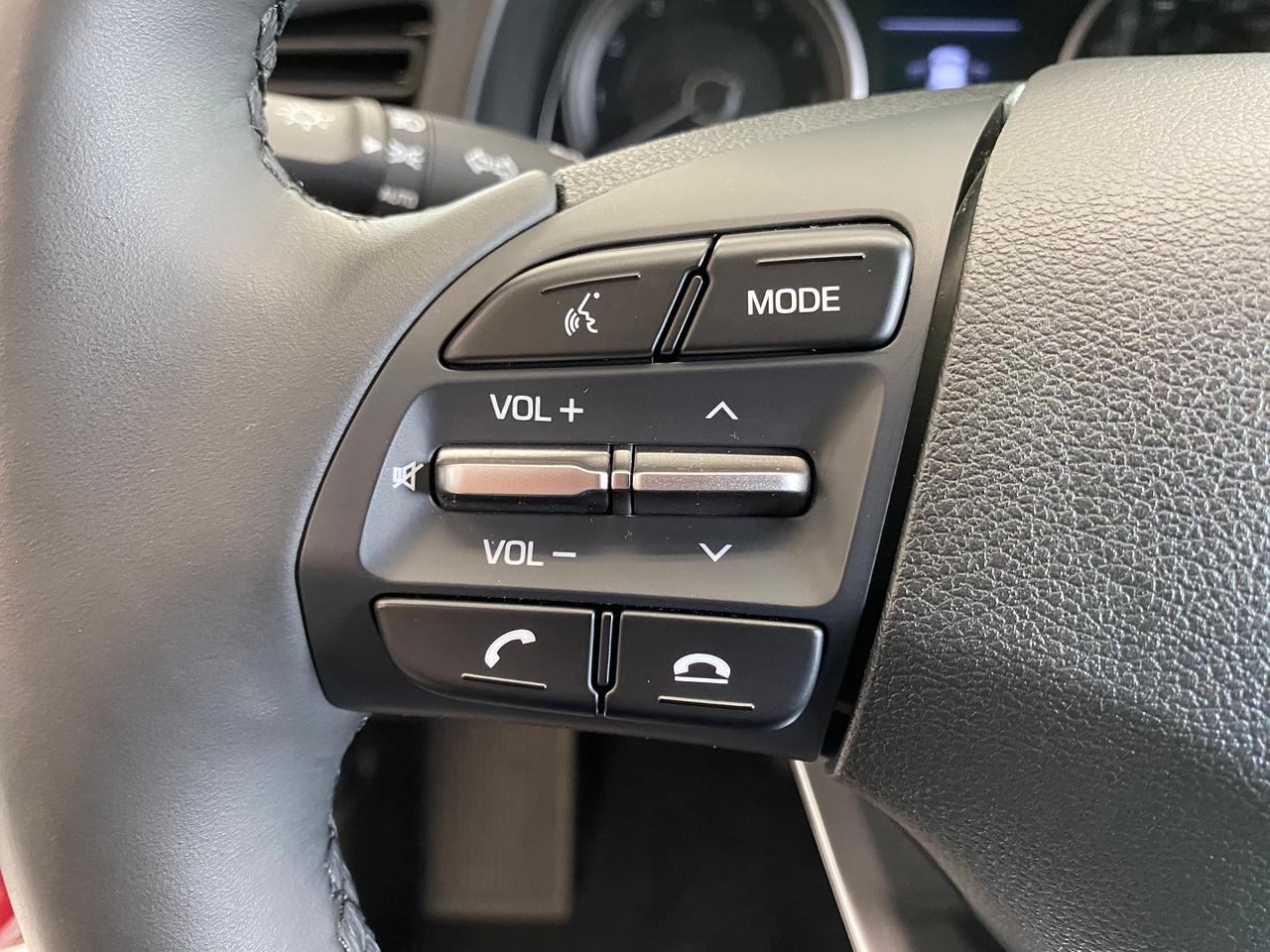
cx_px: 635
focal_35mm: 26
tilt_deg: -29.2
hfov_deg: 67.3
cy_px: 476
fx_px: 954
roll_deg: +0.3
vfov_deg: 53.1
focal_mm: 4.25
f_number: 1.8
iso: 400
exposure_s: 1/60
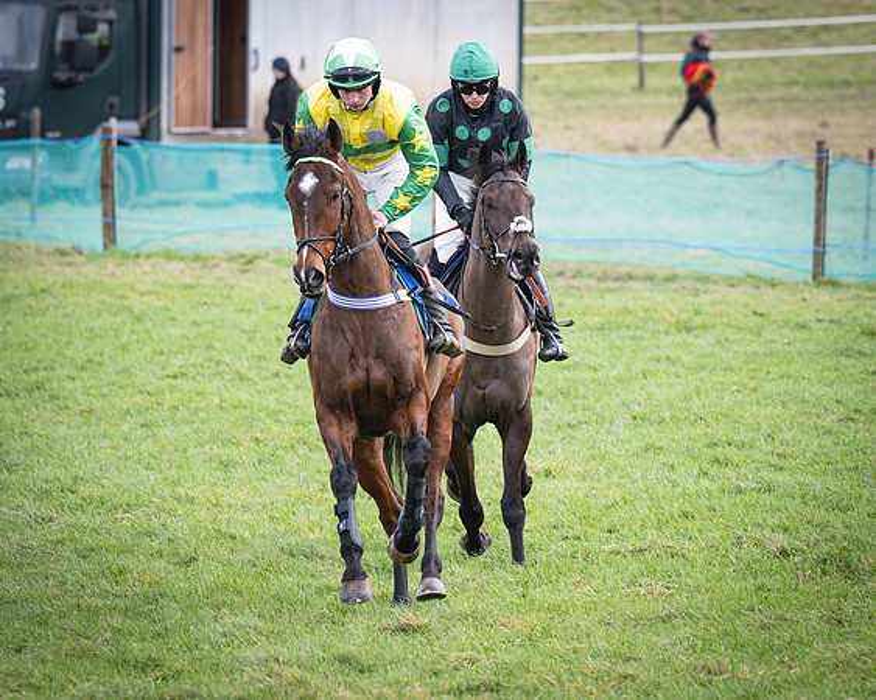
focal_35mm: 363
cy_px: 328
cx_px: 505
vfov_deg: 4.3
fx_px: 9416
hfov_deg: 5.3
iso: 200
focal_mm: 175
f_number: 4
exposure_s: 1/400
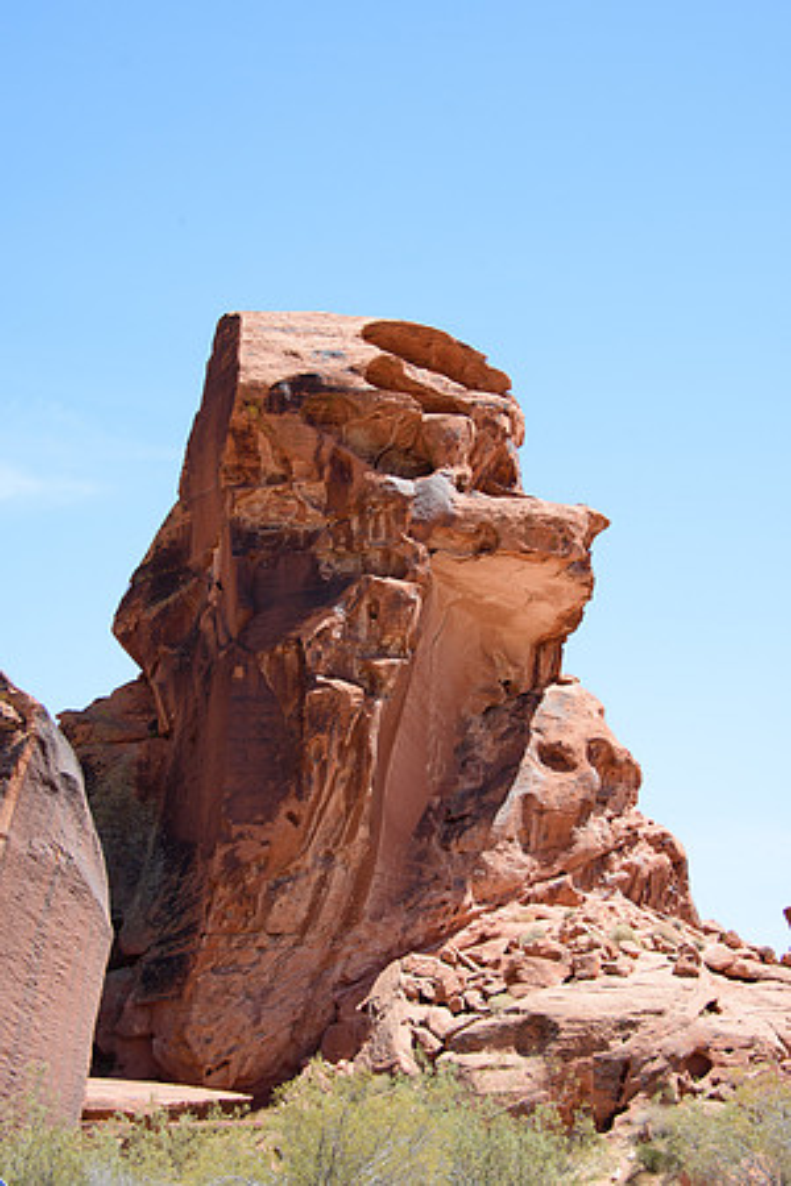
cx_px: 396
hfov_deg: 28.9
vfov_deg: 42.3
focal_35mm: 46
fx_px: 1532
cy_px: 593
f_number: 8
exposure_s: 1/80
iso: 200
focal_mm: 31
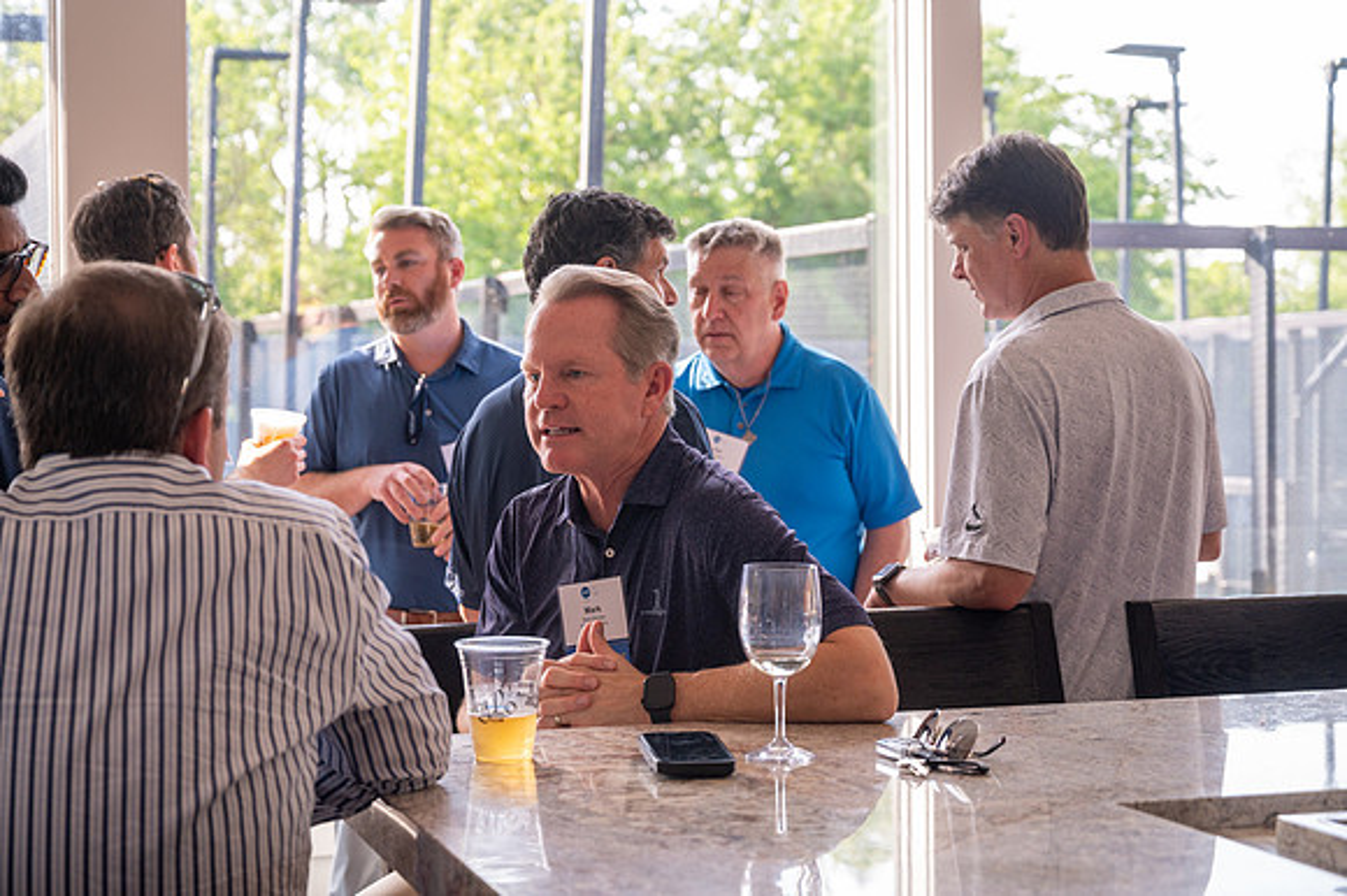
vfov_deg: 23.8
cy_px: 448
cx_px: 674
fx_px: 2131
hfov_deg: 35.1
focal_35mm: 57
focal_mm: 57
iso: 640
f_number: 4.5
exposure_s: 1/250
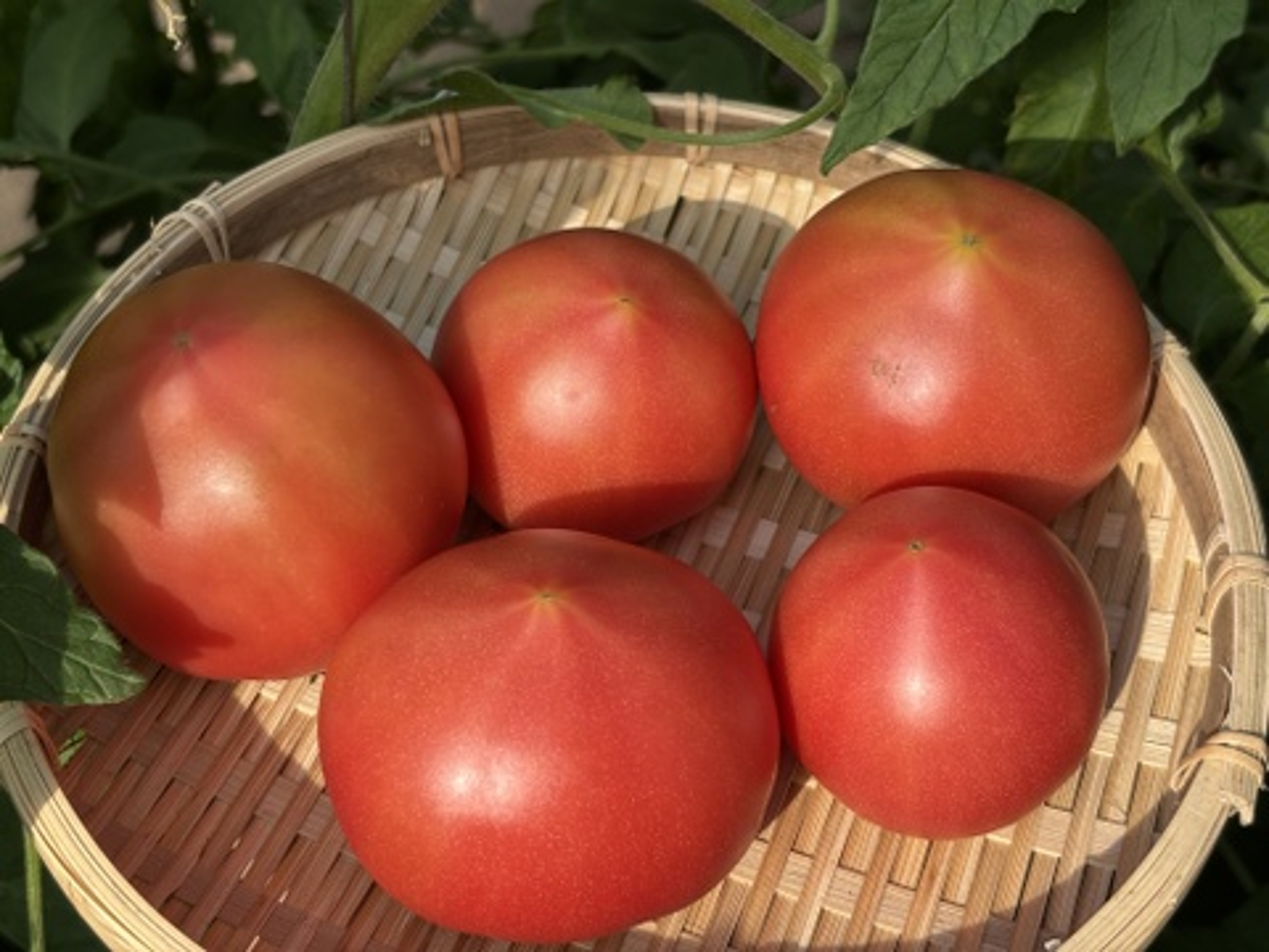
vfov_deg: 28.0
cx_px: 634
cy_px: 476
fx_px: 1906
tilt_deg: -51.8
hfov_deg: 36.8
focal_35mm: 52
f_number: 1.6
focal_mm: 5.96
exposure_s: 1/1164
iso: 32
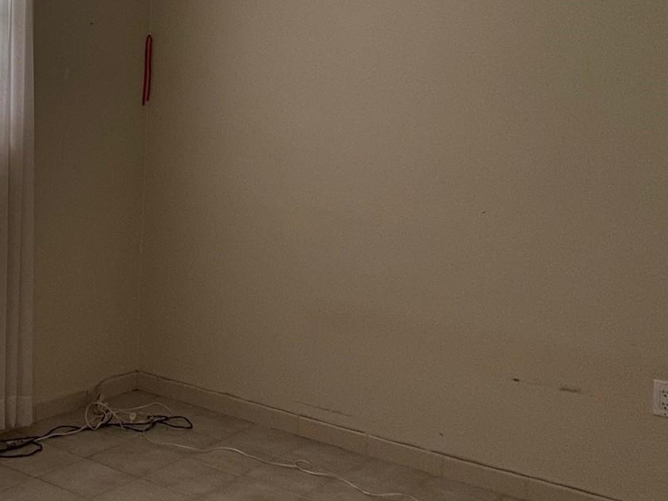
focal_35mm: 50
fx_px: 965
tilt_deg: -3.3
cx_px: 152
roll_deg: -2.2
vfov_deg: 28.8
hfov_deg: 37.1
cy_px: 153
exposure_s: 1/15
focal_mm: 4.25
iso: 320
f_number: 1.8
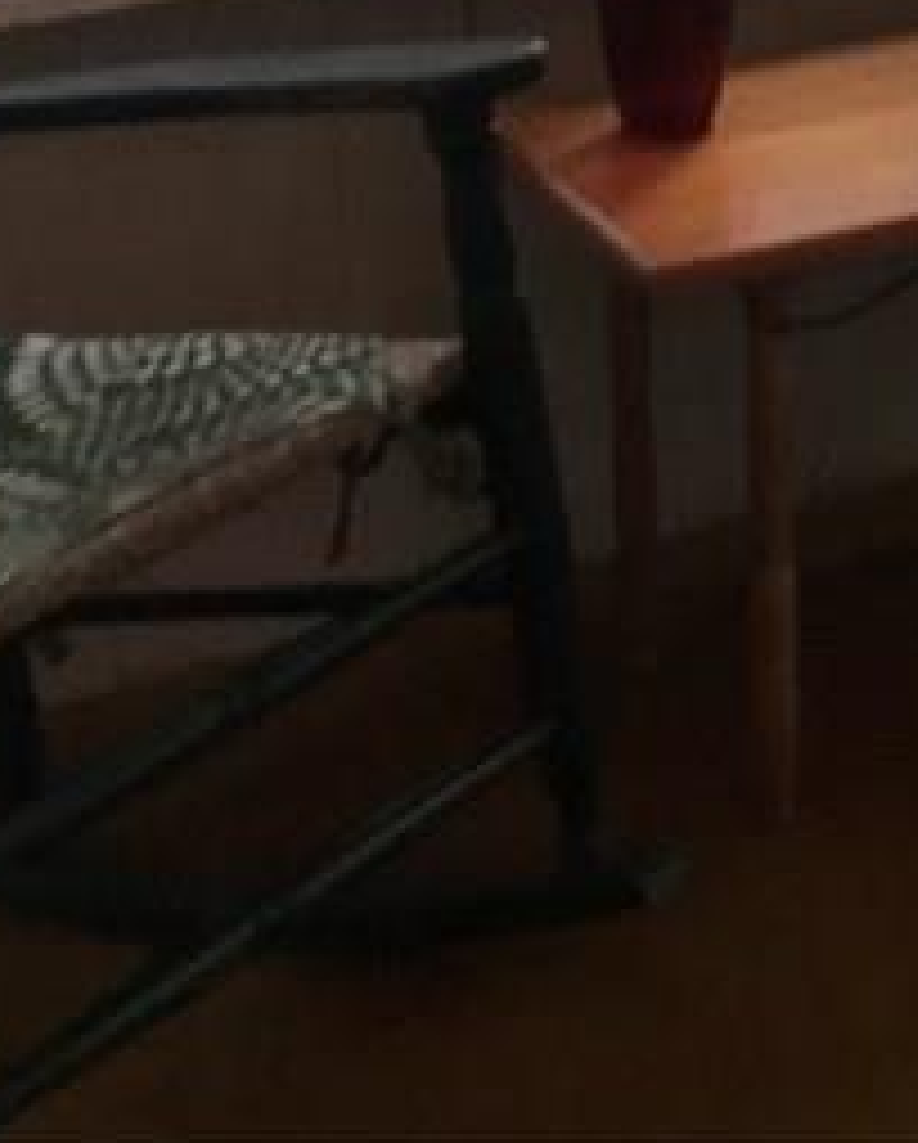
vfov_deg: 16.0
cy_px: -567
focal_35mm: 110
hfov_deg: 12.1
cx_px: 1953
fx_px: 3727
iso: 32
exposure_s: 1/60
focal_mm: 3.99
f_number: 1.8
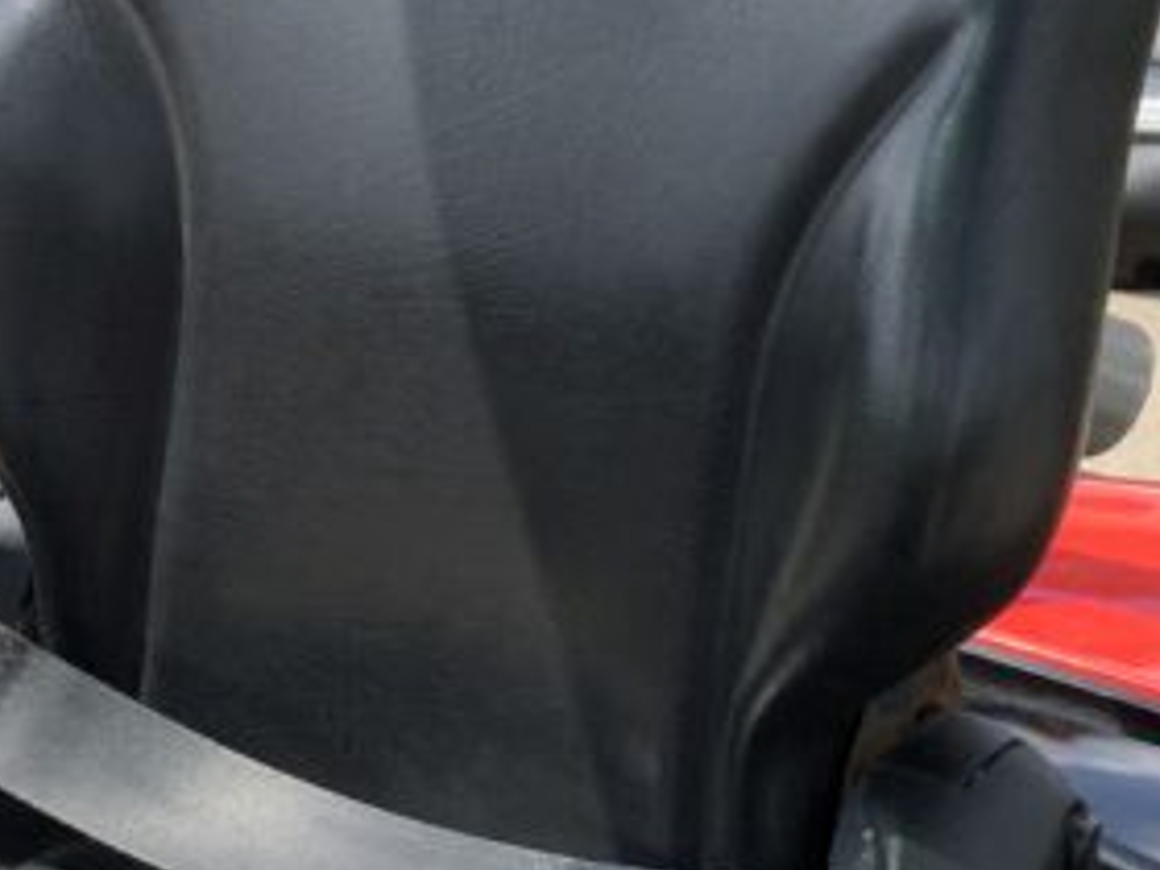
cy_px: 754
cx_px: 365
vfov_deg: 13.9
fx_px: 3552
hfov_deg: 18.5
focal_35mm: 106
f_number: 1.8
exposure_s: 1/1311
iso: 16
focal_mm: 3
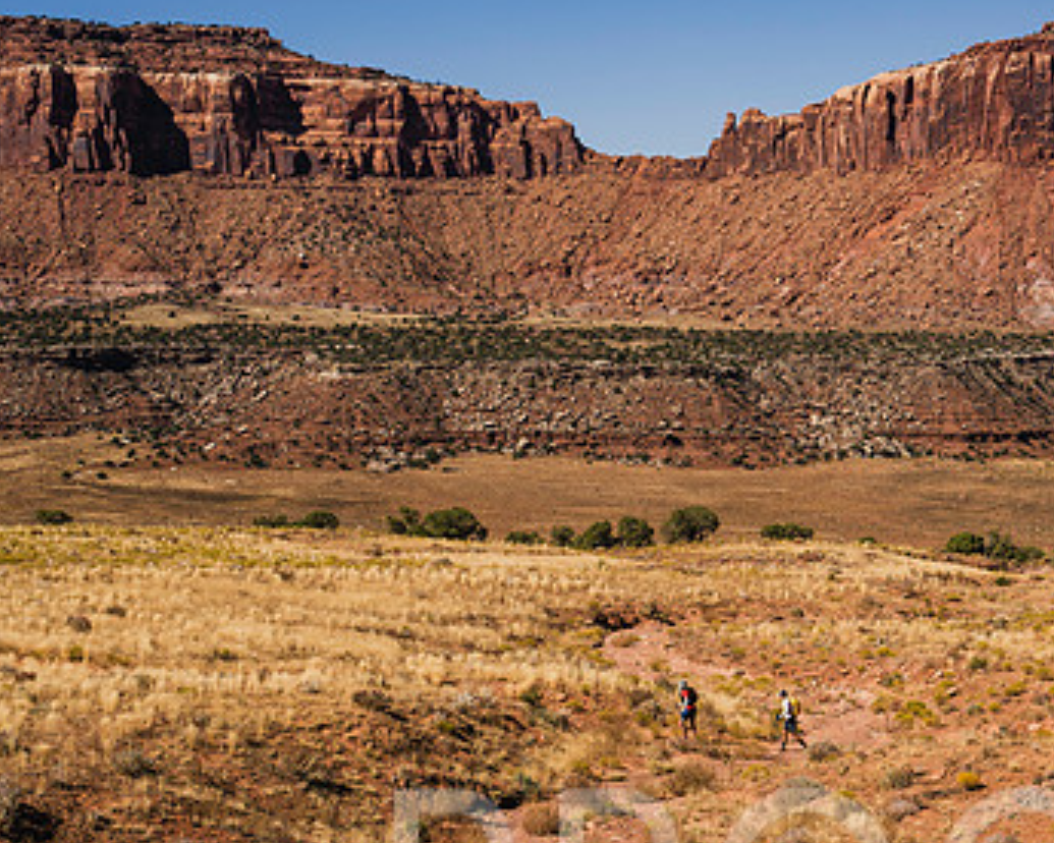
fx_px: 2464
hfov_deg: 23.8
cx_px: 831
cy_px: 527
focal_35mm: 79
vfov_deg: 19.4
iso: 160
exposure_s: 1/640
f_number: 7.1
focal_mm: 50
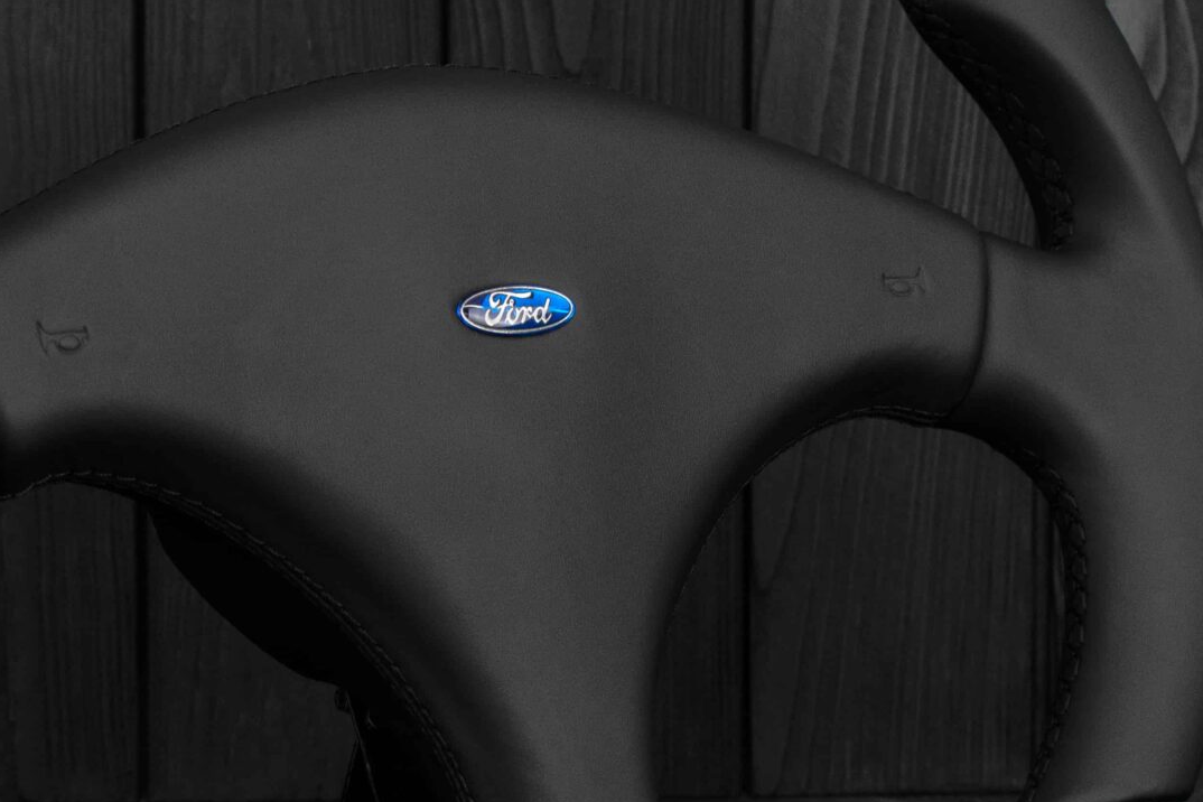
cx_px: 477
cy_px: 337
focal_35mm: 125
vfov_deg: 10.9
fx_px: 4183
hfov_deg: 16.4
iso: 500
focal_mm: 35
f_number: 6.3
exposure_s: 1/125
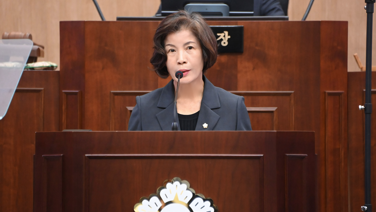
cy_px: 105
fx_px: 3141
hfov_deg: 6.9
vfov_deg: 3.9
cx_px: 188
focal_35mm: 315
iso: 8000
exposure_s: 1/160
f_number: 5.6
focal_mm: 300
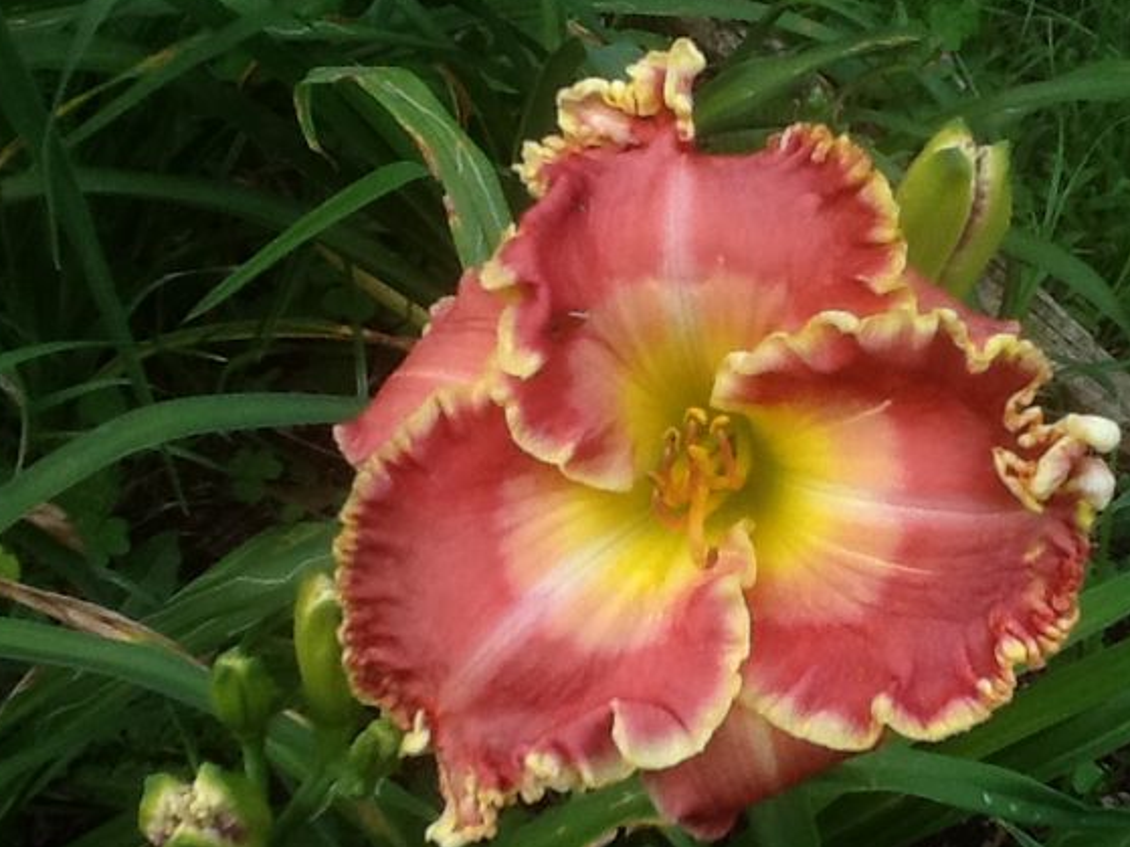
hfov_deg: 30.6
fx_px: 2056
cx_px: 714
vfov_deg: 23.3
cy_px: 431
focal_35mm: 63
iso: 40
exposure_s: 1/40
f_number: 2.4
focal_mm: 2.03
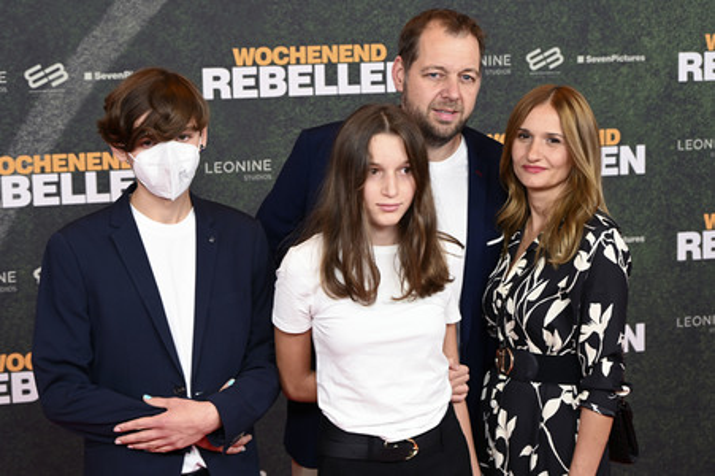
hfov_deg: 29.3
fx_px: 1369
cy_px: 238
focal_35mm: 69
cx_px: 358
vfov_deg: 19.7
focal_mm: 69
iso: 1000
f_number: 6.3
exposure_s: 1/200
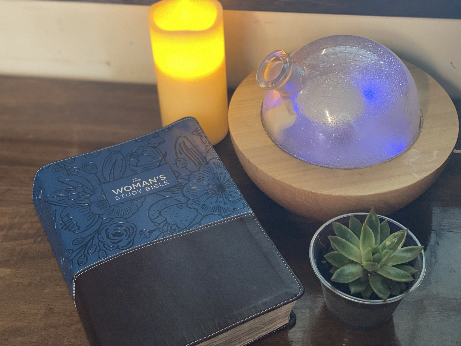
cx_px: 230
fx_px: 693
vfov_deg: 28.0
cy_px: 173
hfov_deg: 36.8
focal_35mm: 52
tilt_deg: -46.0
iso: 400
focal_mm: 6
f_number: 2
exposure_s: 1/20
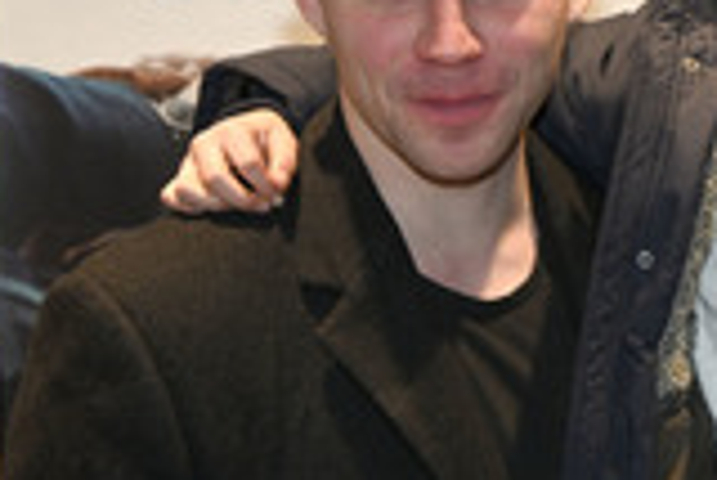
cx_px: 881
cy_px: 301
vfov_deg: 8.1
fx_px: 3369
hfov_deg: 11.9
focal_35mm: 169
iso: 1250
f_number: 6
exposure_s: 1/125
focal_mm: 60
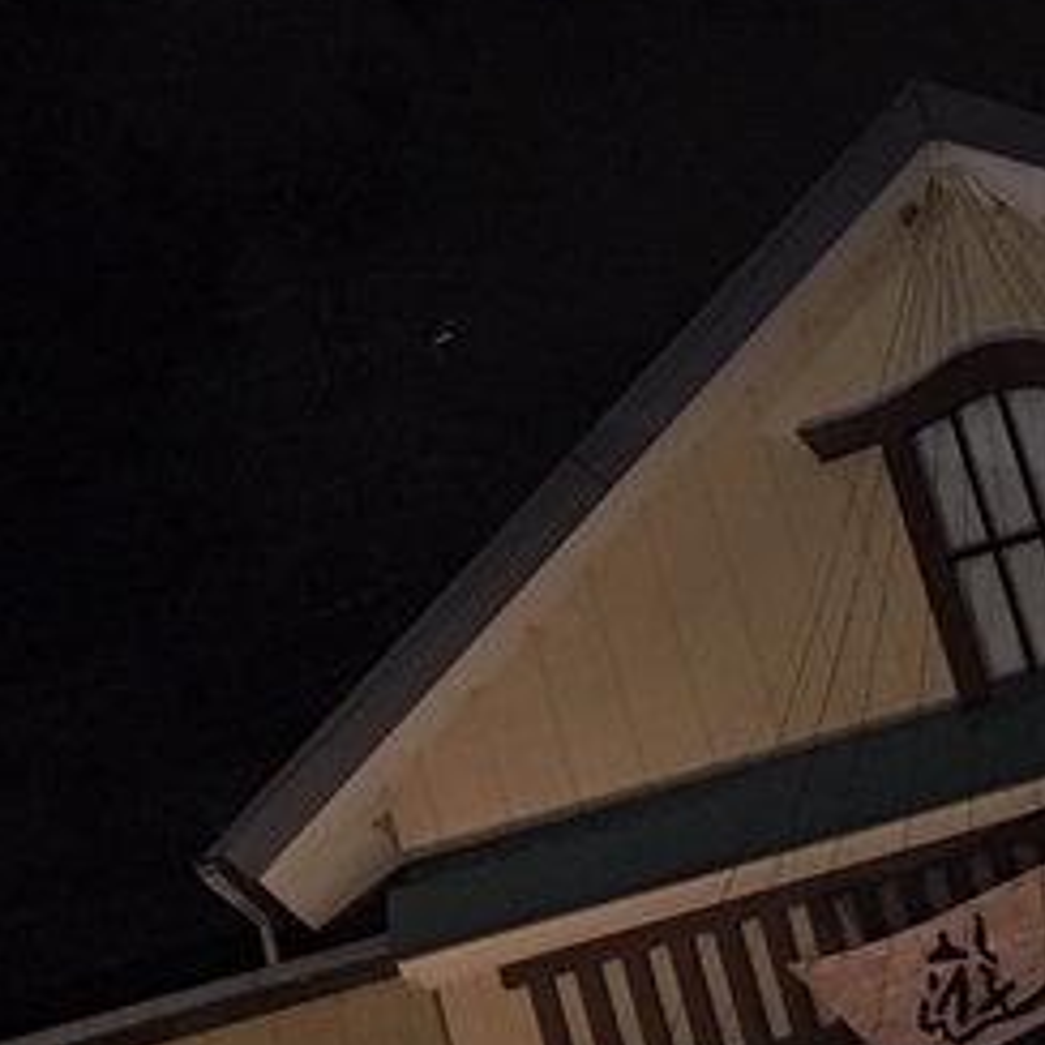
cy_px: 878
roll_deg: +16.5
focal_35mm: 84
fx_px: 2869
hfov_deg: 20.2
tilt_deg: +13.1
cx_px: 951
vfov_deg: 20.3
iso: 320
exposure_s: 1/4
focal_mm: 4.15
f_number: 2.2
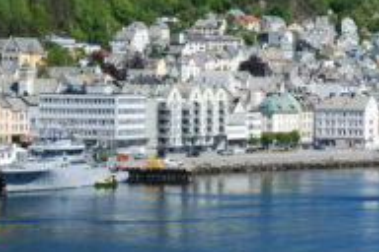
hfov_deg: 15.4
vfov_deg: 10.3
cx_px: 280
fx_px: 1400
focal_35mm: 133
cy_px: 74
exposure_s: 1/60
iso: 100
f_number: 16
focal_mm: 34
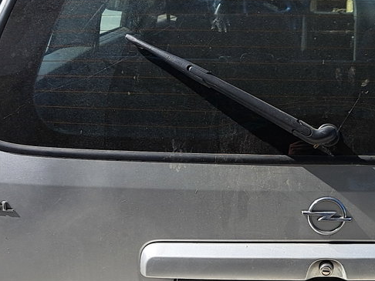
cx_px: 331
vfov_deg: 18.7
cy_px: 167
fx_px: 856
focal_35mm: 79
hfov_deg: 24.1
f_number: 1.8
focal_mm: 5.23
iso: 50
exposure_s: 1/1215
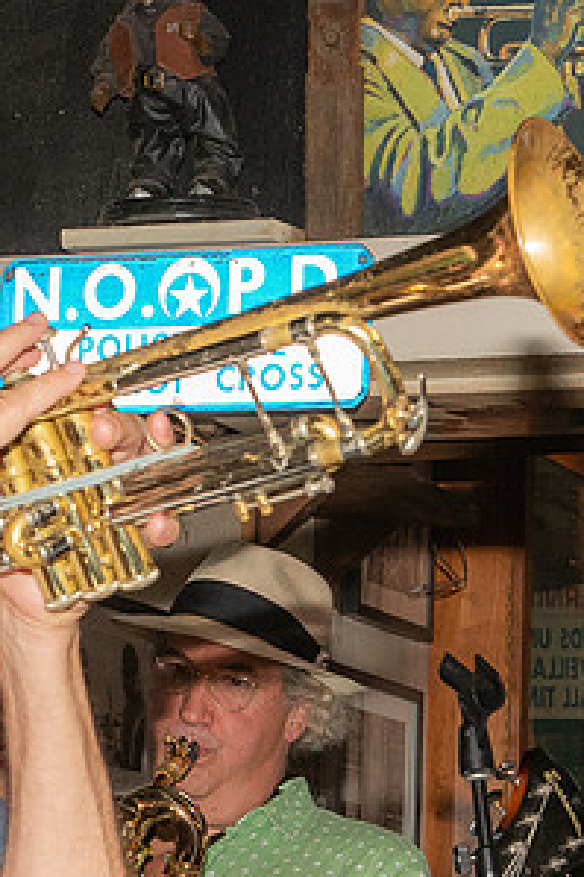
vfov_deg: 12.0
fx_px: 4166
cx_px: 199
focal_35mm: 171
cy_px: 616
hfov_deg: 8.0
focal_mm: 44
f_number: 9
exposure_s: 1/100
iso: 800
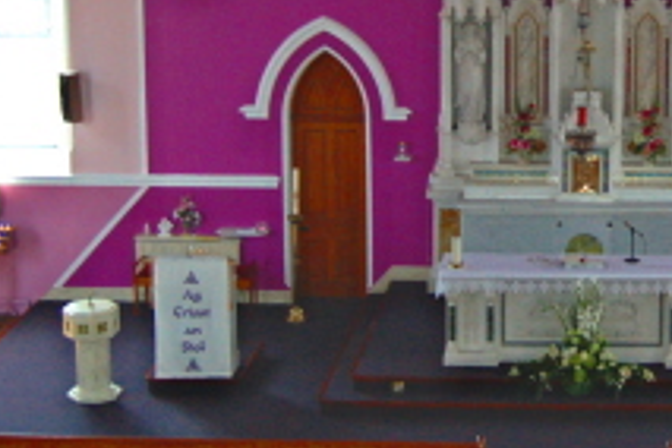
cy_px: 36
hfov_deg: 22.2
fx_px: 1680
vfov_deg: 15.0
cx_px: 587
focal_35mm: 90
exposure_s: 1/60
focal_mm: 20
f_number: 3.8
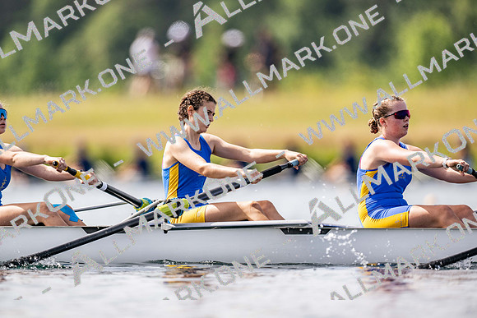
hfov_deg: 3.4
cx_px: 238
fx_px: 7951
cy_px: 159
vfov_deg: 2.3
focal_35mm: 600
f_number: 4
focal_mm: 600
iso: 200
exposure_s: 1/2500
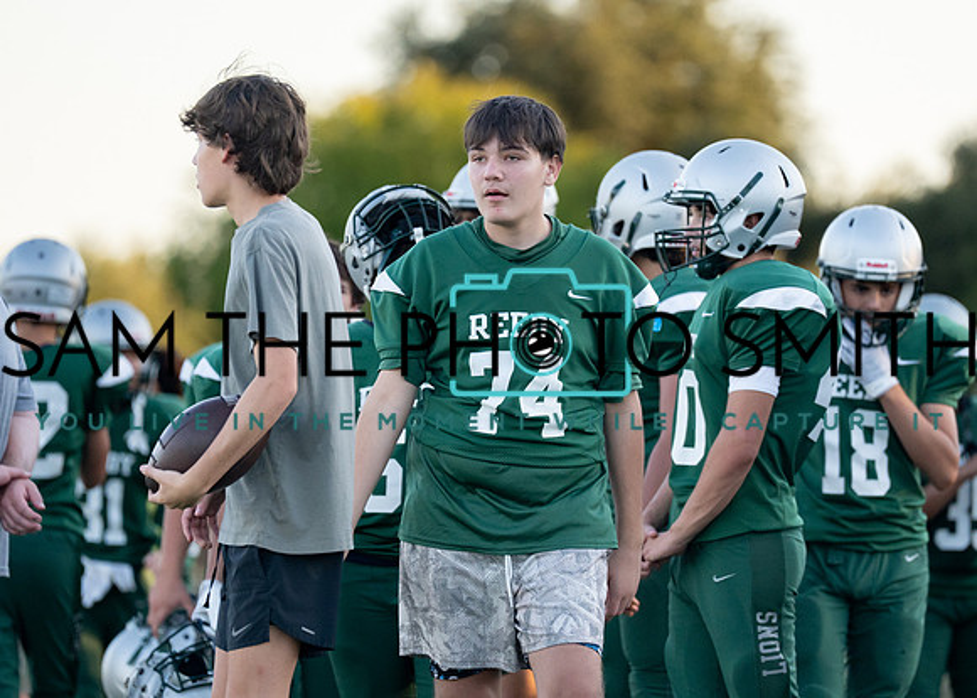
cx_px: 509
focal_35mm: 337
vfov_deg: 4.3
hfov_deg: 6.0
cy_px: 303
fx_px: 9337
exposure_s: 1/2500
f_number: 2.8
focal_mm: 200
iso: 800
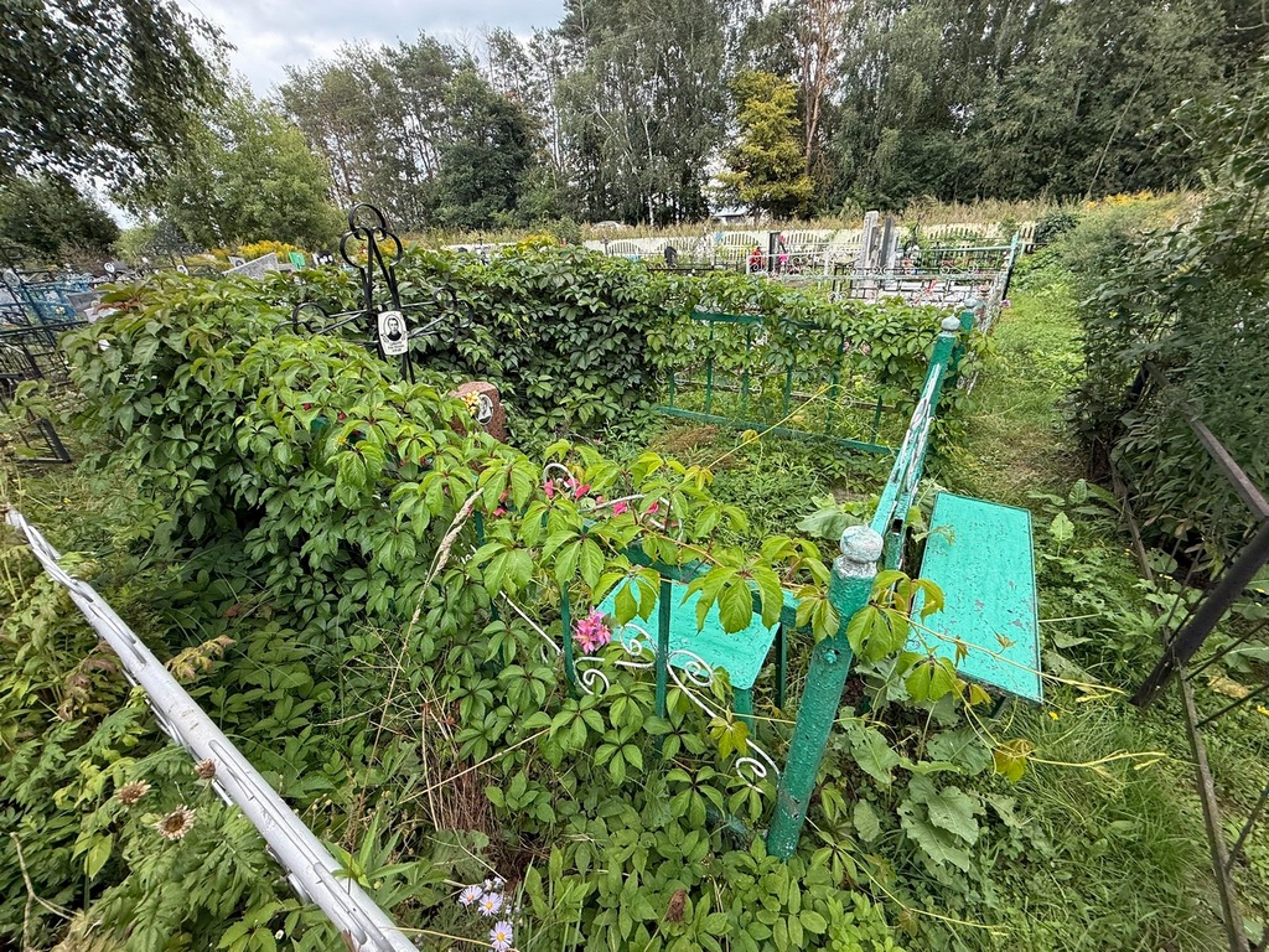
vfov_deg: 85.7
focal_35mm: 14
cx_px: 634
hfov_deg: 102.1
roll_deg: +2.8
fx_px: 513
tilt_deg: -23.9
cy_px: 476
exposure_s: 1/189
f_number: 2.2
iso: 50
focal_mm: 2.22
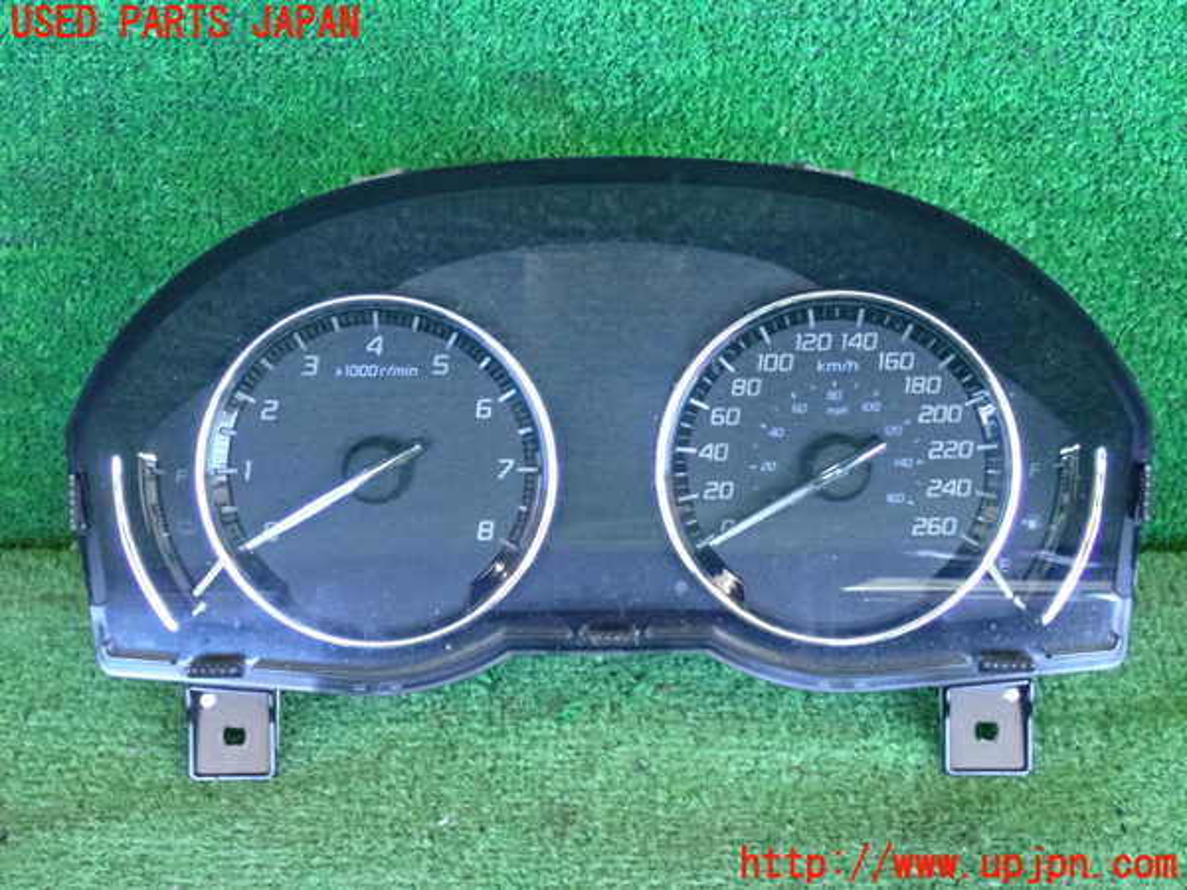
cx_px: 594
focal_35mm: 62
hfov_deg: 31.2
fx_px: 2126
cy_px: 445
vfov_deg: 23.7
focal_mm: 11.09
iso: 2500
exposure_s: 1/125
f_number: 3.6
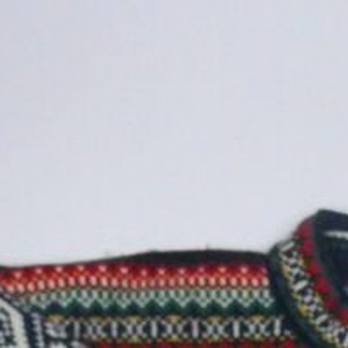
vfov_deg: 14.9
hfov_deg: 17.6
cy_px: 686
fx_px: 1092
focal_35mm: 96
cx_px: 367
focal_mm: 4.9
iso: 925
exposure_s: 1/60
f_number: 10.4
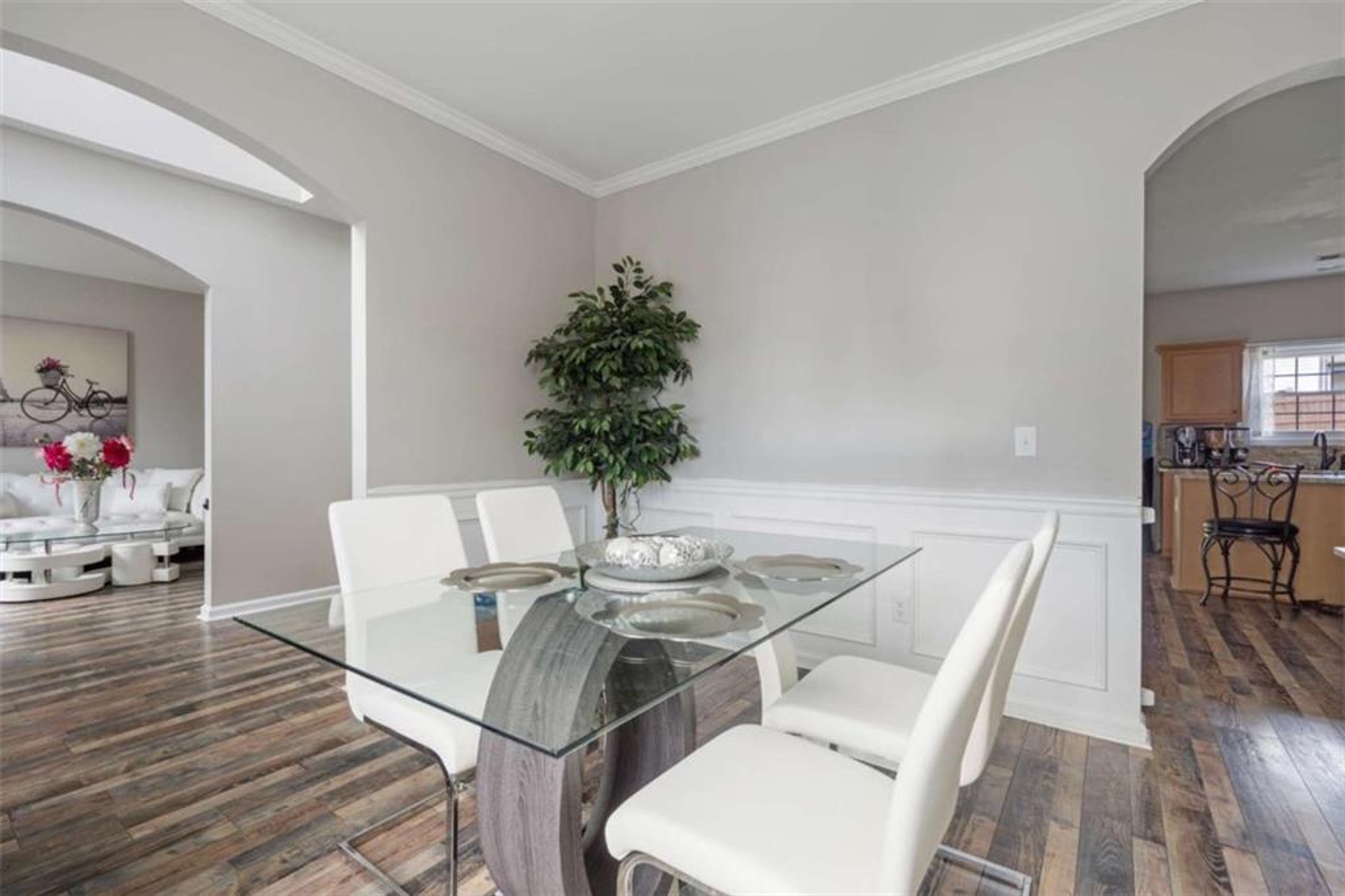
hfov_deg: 96.8
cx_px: 672
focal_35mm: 16
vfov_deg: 73.7
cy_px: 448
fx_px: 598
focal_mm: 16
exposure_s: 1/6
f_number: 8
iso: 400
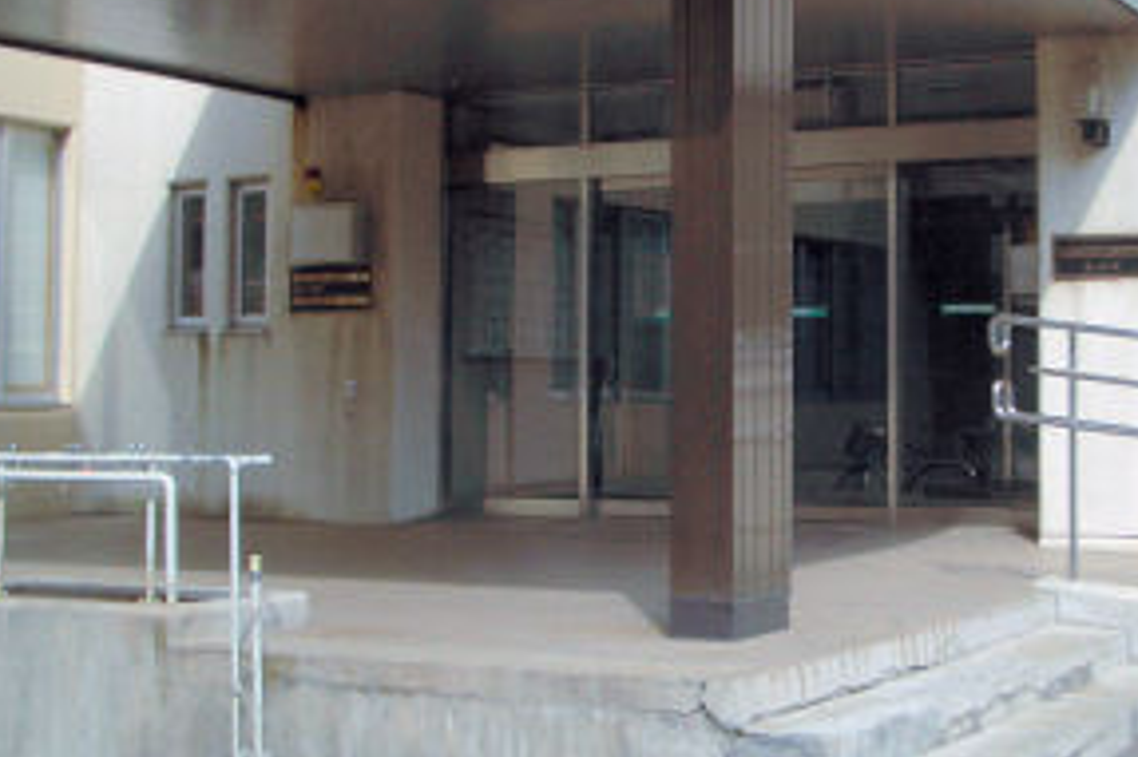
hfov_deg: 30.9
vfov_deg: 20.9
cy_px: 317
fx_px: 2053
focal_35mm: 65
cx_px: 674
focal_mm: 5.8
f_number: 4.3
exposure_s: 1/400
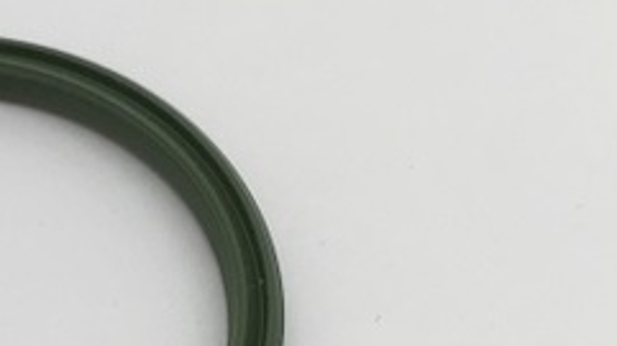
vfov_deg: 14.2
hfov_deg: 23.4
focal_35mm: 84
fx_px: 1373
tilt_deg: -57.7
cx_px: -105
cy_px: 313
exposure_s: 1/120
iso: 40
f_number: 2.2
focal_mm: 4.15
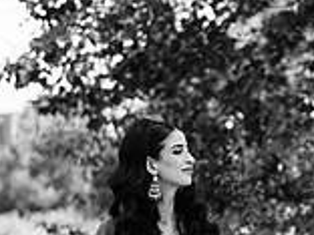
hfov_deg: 15.4
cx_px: 326
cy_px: 260
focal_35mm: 125
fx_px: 1134
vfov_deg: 11.7
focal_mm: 35
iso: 125
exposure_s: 1/3200
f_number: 1.2
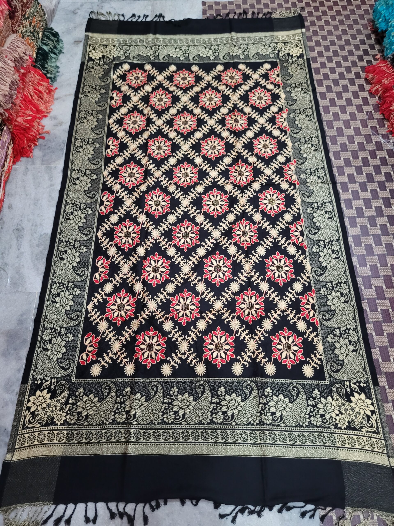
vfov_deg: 67.3
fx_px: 395
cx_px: 197
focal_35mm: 26
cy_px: 263
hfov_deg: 53.1
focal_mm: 5.4
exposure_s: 1/50
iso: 640
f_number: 1.8
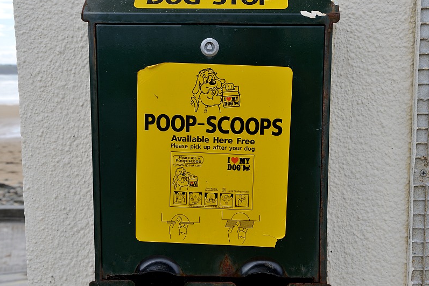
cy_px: 135
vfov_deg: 29.8
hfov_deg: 43.5
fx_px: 536
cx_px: 244
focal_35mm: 45
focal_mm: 35
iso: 100
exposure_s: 1/60
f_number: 8
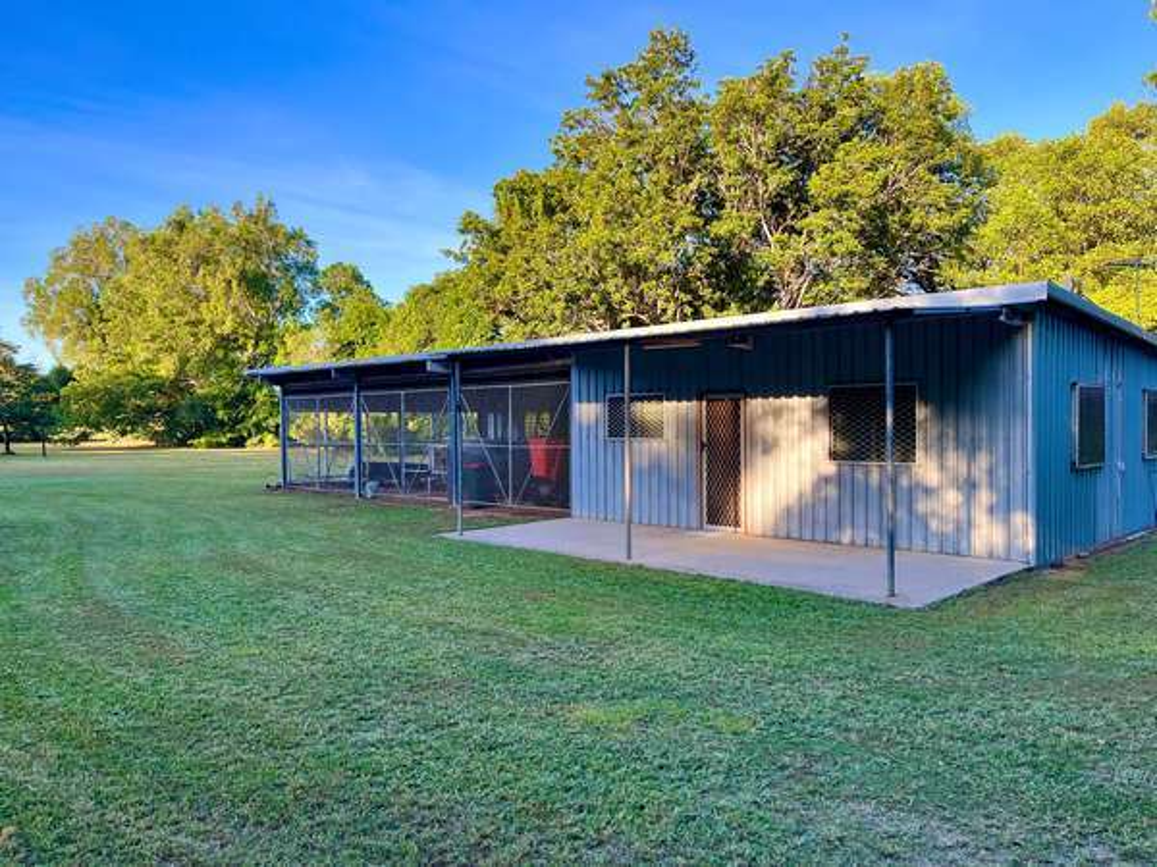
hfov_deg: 67.3
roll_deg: +0.6
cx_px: 578
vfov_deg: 53.1
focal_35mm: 26
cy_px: 434
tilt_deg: -0.9
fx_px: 869
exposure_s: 1/459
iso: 50
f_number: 1.6
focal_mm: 5.1
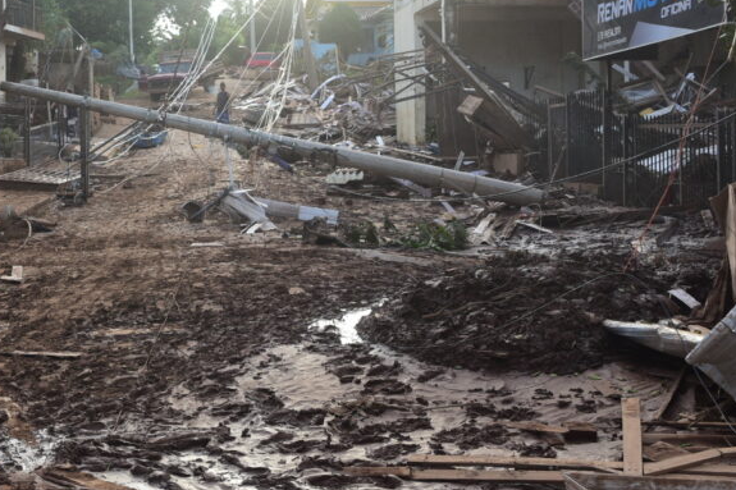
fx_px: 1165
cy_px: 152
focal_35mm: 57
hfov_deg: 34.4
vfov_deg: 23.6
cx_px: 188
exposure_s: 1/400
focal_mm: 32
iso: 320
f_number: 5
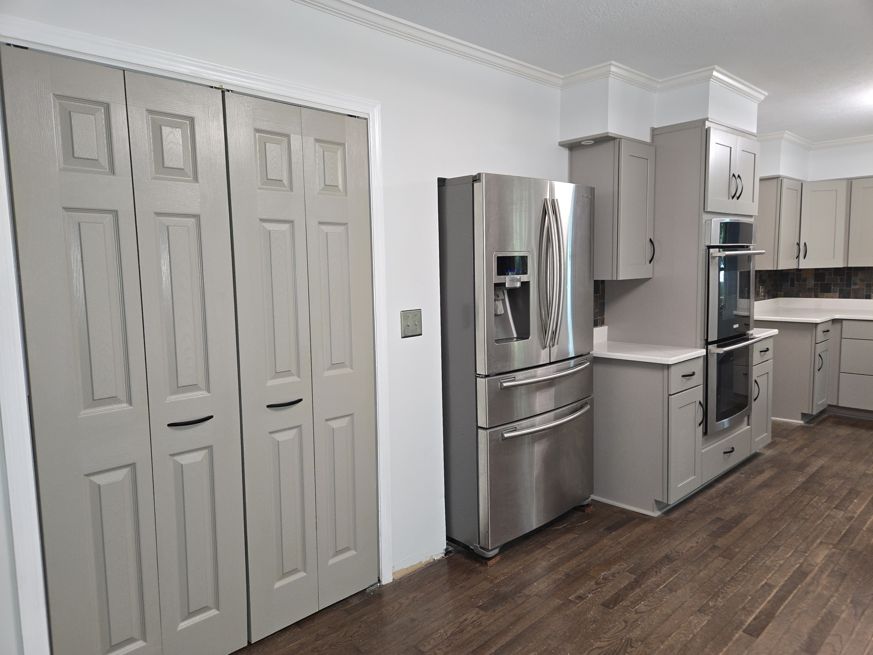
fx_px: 580
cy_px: 328
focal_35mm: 23
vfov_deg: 58.9
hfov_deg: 73.9
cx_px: 436
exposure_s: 1/24
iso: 125
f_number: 1.8
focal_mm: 5.4
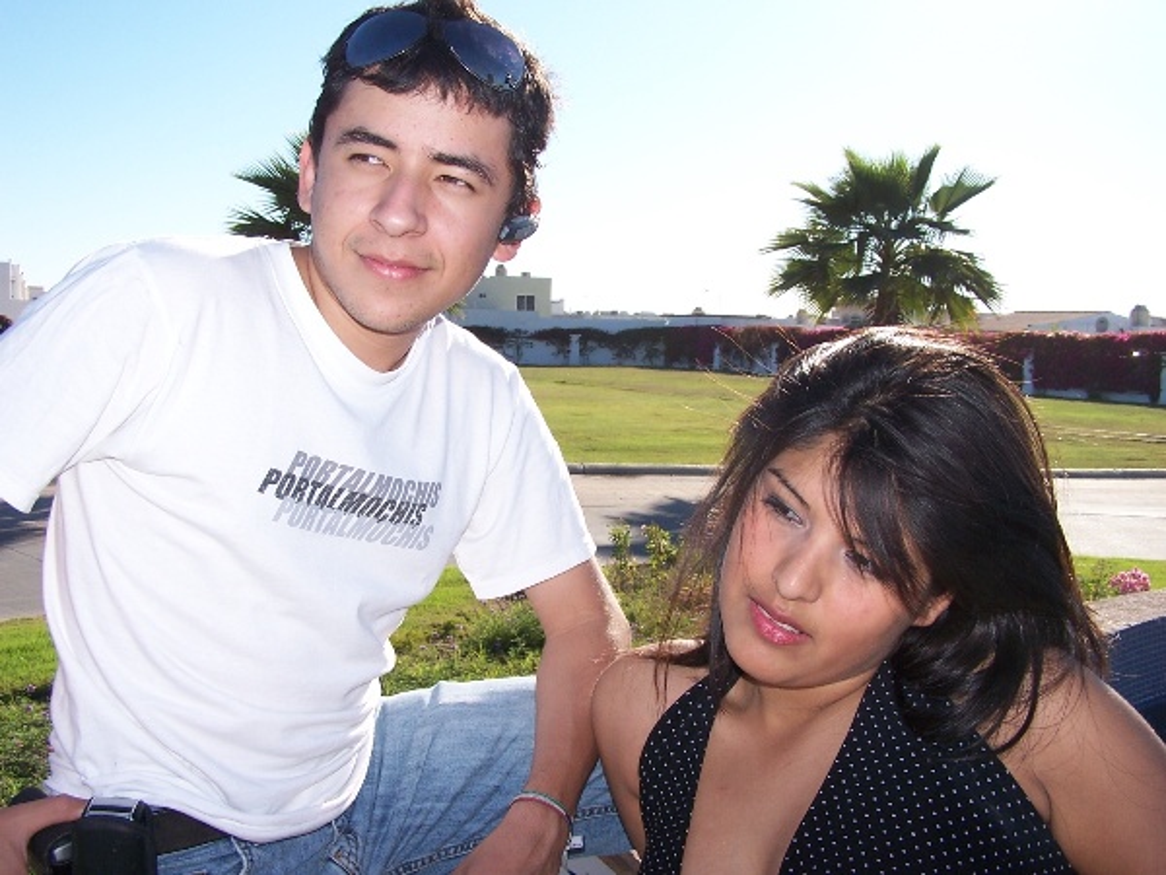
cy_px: 438
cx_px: 583
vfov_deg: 37.7
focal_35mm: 38
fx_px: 1280
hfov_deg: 49.0
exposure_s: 1/640
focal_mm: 6.3
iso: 80
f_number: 4
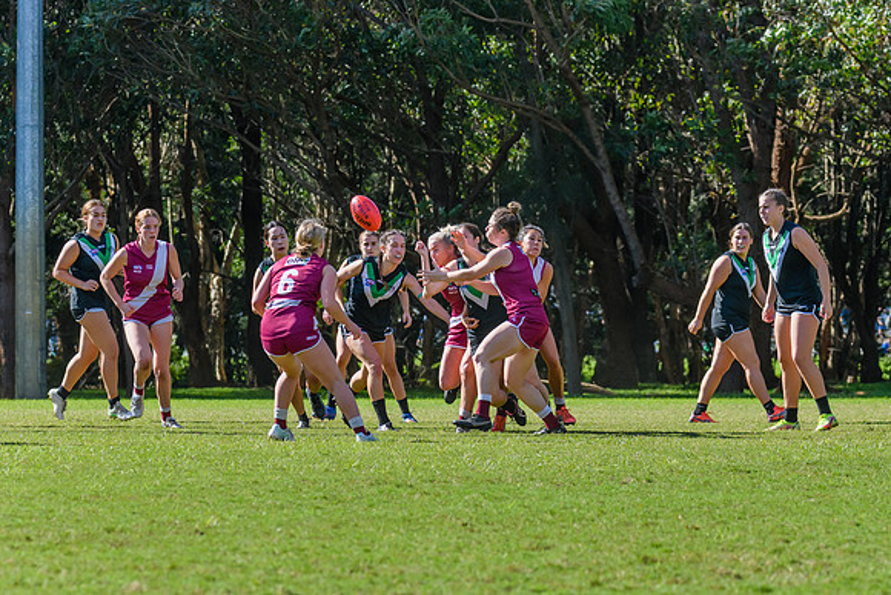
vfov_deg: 5.5
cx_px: 529
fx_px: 6161
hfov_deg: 8.3
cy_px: 351
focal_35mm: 249
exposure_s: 1/1250
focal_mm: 170
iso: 800
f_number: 7.1
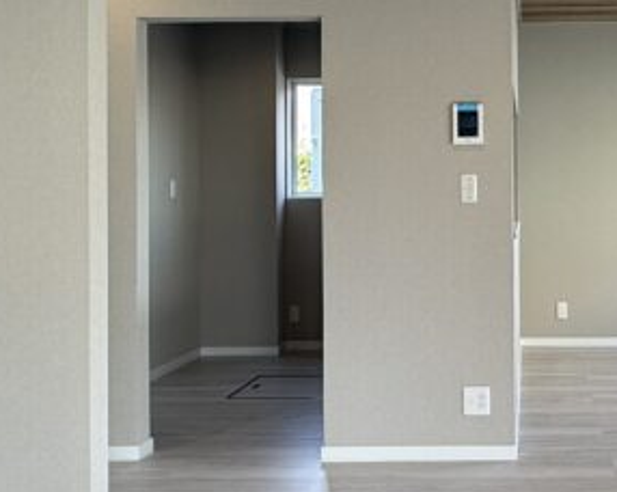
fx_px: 894
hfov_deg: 36.3
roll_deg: +0.1
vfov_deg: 30.7
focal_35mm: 49
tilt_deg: -1.2
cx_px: 524
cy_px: 190
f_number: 2.2
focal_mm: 2.22
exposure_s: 1/100
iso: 80
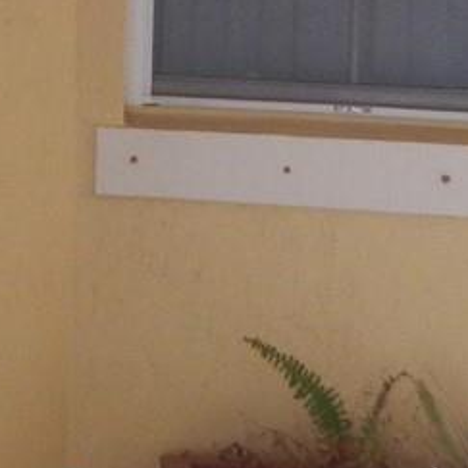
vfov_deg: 13.1
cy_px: -148
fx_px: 1958
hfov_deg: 12.0
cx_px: -493
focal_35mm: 128
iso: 220
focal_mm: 4
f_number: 3
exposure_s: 1/30
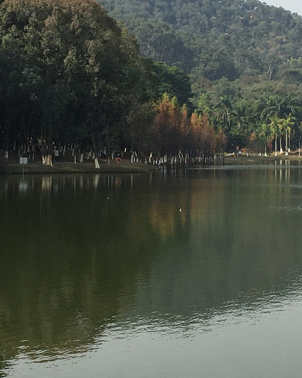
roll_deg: -0.2
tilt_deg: +0.9
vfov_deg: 23.5
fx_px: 905
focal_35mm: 81
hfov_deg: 18.9
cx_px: 186
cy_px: 128
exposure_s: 1/1582
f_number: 2.2
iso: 32
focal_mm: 4.15
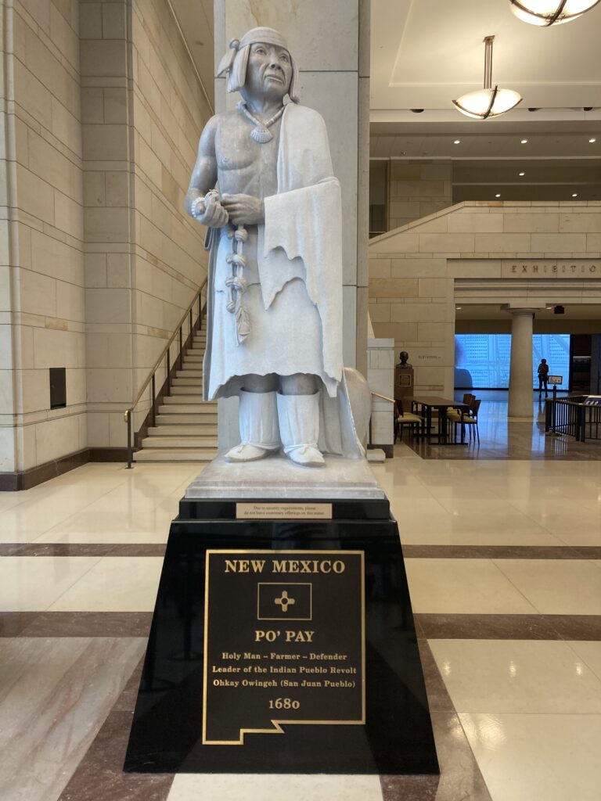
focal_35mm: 28
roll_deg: +0.4
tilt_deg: -1.3
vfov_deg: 63.4
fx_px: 648
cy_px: 400
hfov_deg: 49.7
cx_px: 300
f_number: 1.8
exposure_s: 1/60
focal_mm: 3.99
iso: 125
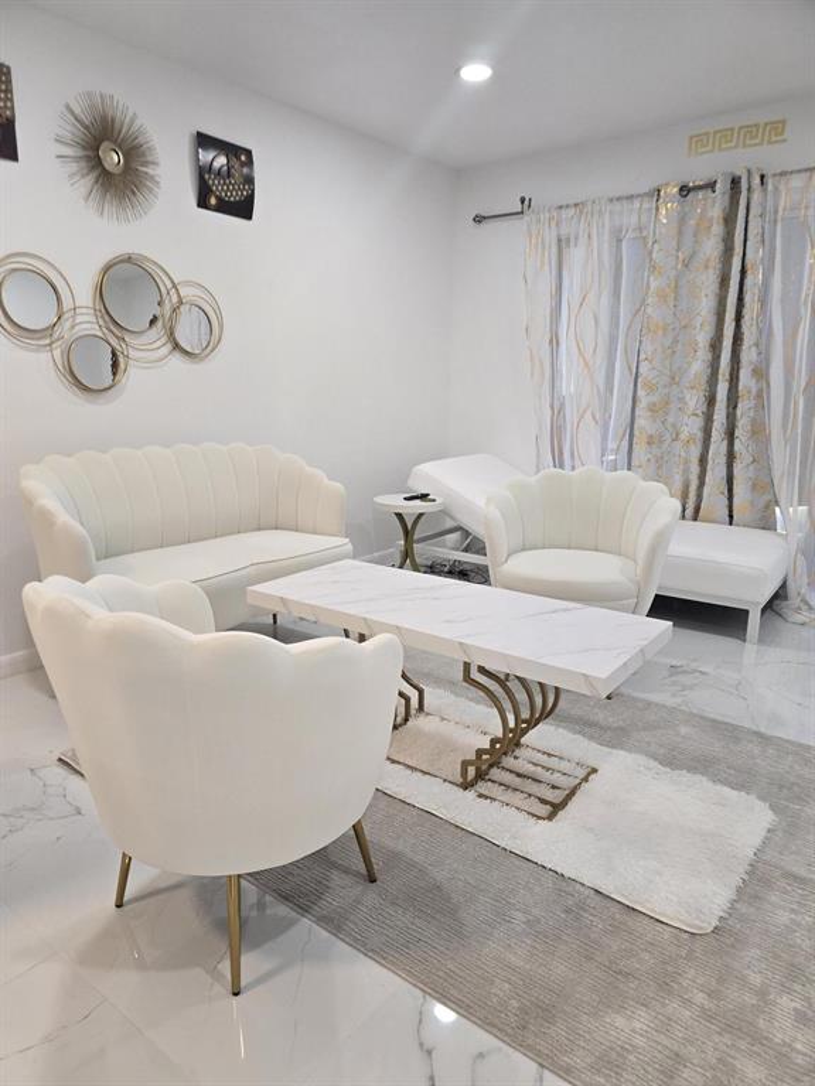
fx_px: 722
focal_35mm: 23
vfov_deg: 73.9
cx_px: 408
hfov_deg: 58.9
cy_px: 543
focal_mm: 6.3
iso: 100
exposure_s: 1/60
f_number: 1.7
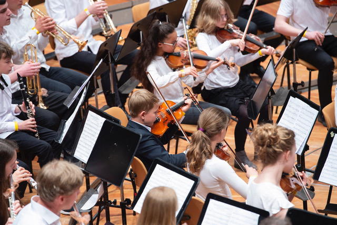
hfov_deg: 10.8
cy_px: 112
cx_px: 168
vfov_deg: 7.2
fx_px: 1778
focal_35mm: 190
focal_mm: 190
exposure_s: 1/125
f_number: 5
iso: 2000
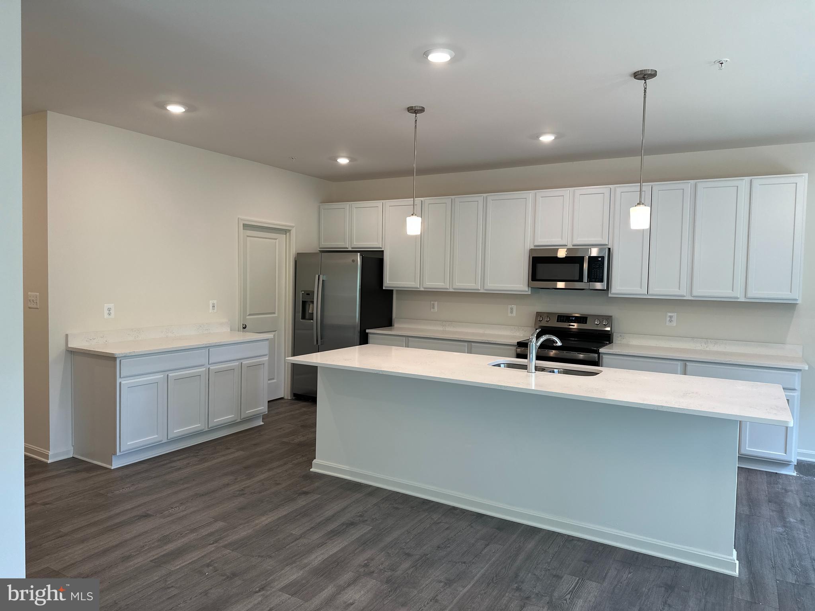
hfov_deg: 71.6
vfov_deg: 56.8
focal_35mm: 24
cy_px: 306
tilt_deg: -2.0
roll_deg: -1.5
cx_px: 408
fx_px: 565
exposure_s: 1/120
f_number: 1.78
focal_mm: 6.86
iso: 100
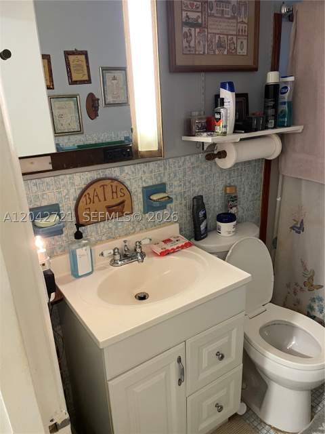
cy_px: 217
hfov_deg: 53.1
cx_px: 162
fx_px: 325
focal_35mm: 26
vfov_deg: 67.3
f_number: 1.6
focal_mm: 4.2
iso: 400
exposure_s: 1/60
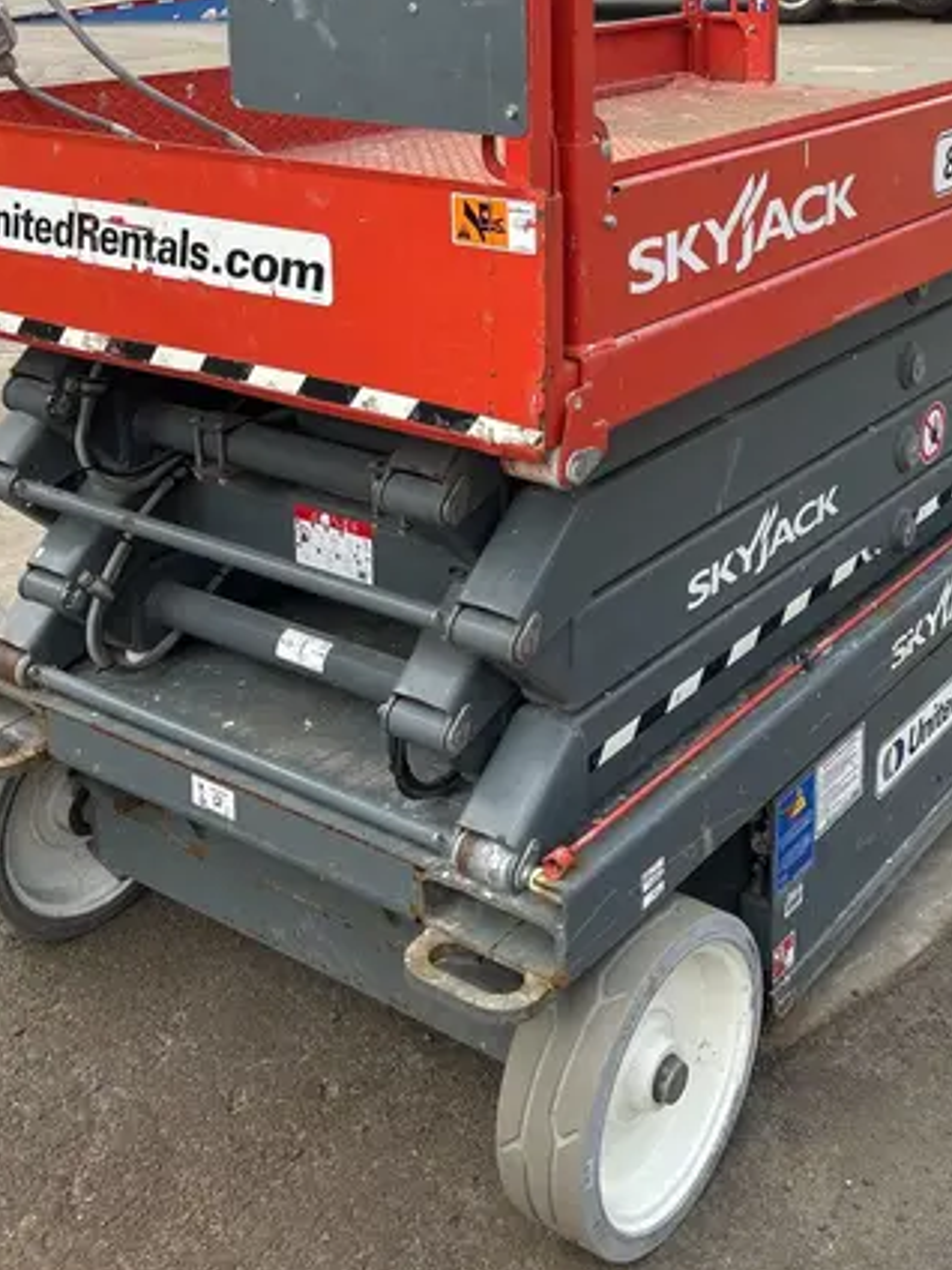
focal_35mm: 45
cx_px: 578
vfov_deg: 40.7
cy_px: 301
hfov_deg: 32.1
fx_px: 1650
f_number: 1.5
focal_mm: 5.7
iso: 50
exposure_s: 1/1431
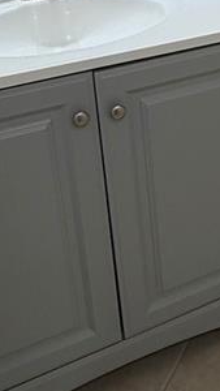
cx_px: 314
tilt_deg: -18.4
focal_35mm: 61
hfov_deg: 18.0
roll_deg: -1.7
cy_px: -7
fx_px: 632
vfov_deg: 31.6
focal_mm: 2.22
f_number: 2.2
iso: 125
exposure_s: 1/120
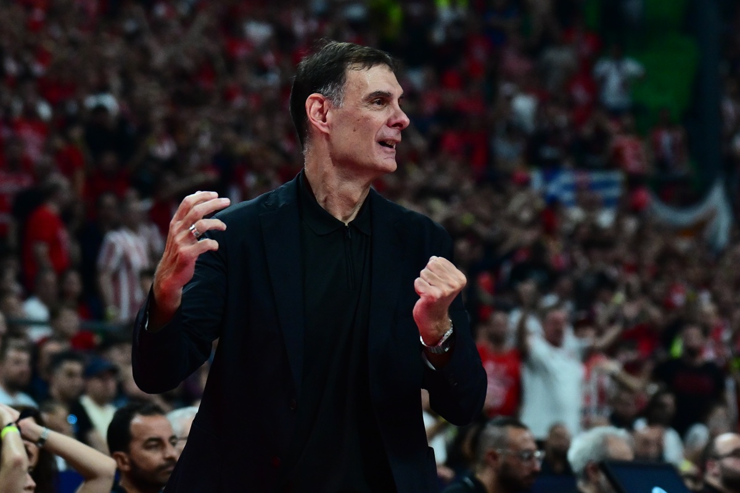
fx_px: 1788
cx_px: 370
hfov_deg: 23.4
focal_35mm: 87
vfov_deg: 15.7
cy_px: 246
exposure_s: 1/800
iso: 2500
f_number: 2.8
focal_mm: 87
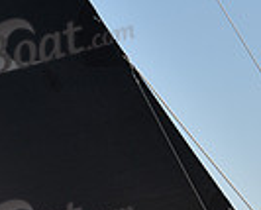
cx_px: 237
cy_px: 315
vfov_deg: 5.4
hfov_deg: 6.7
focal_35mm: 286
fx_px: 2214
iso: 250
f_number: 4
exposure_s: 1/1600
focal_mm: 70
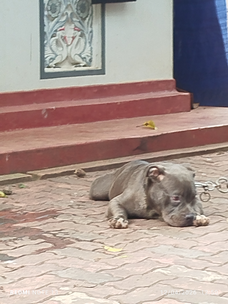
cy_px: 152
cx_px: 114
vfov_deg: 14.2
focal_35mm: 139
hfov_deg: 10.7
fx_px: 1221
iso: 100
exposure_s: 1/50
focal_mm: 5.31
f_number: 1.7
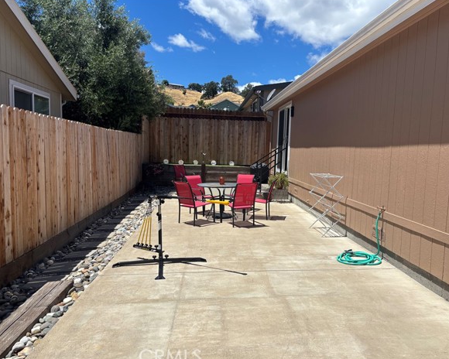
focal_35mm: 28
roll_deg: -1.7
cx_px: 242
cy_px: 182
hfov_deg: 62.1
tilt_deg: -5.4
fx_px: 372
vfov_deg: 51.5
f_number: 1.6
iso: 50
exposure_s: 1/4425
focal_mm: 5.96
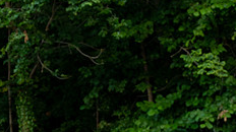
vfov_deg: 3.5
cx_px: 213
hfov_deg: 6.3
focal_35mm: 340
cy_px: 274
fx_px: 2126
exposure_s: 1/1000
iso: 1000
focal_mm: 70
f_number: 3.2
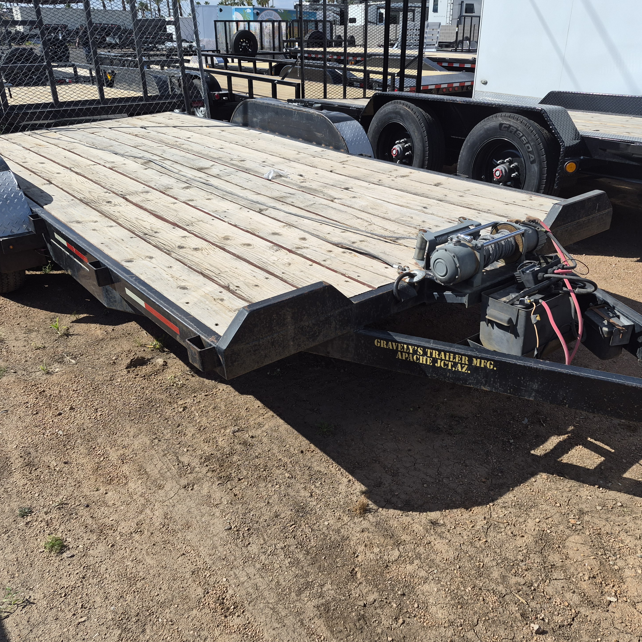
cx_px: 333
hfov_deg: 57.3
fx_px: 588
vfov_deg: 57.3
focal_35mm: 28
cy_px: 328
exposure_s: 1/6848
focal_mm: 5.4
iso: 80
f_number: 1.8
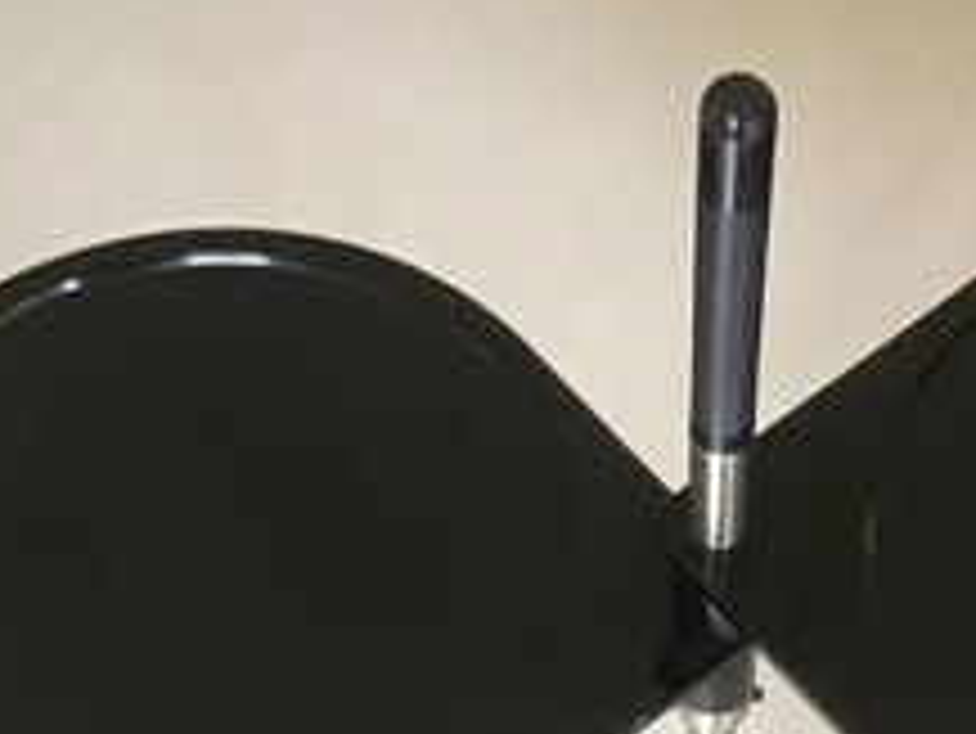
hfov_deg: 26.5
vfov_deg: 19.5
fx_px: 2059
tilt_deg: -66.7
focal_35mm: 73
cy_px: 770
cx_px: 666
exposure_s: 1/17
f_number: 2.4
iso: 320
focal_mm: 3.3
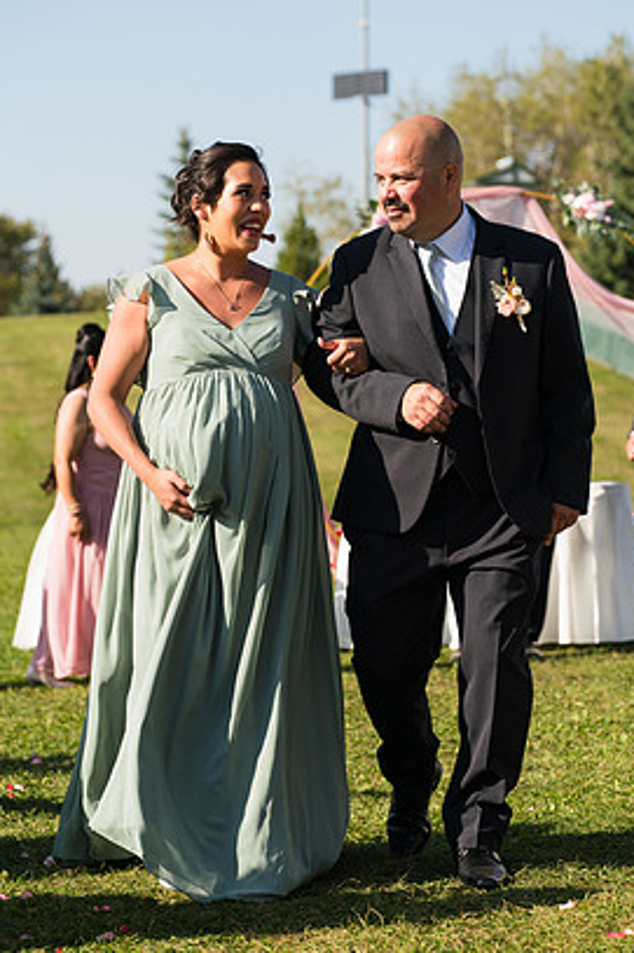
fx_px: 3014
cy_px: 475
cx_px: 306
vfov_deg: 18.0
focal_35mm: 114
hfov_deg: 12.0
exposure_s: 1/1000
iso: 250
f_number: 5
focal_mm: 103
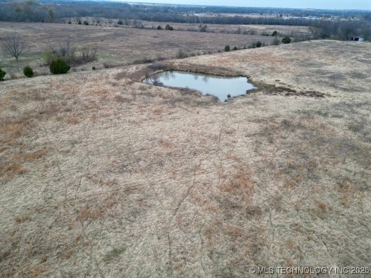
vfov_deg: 56.8
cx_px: 186
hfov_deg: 71.6
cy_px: 139
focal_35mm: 24
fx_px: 257
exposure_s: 1/60
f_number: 1.7
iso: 100
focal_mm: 6.72
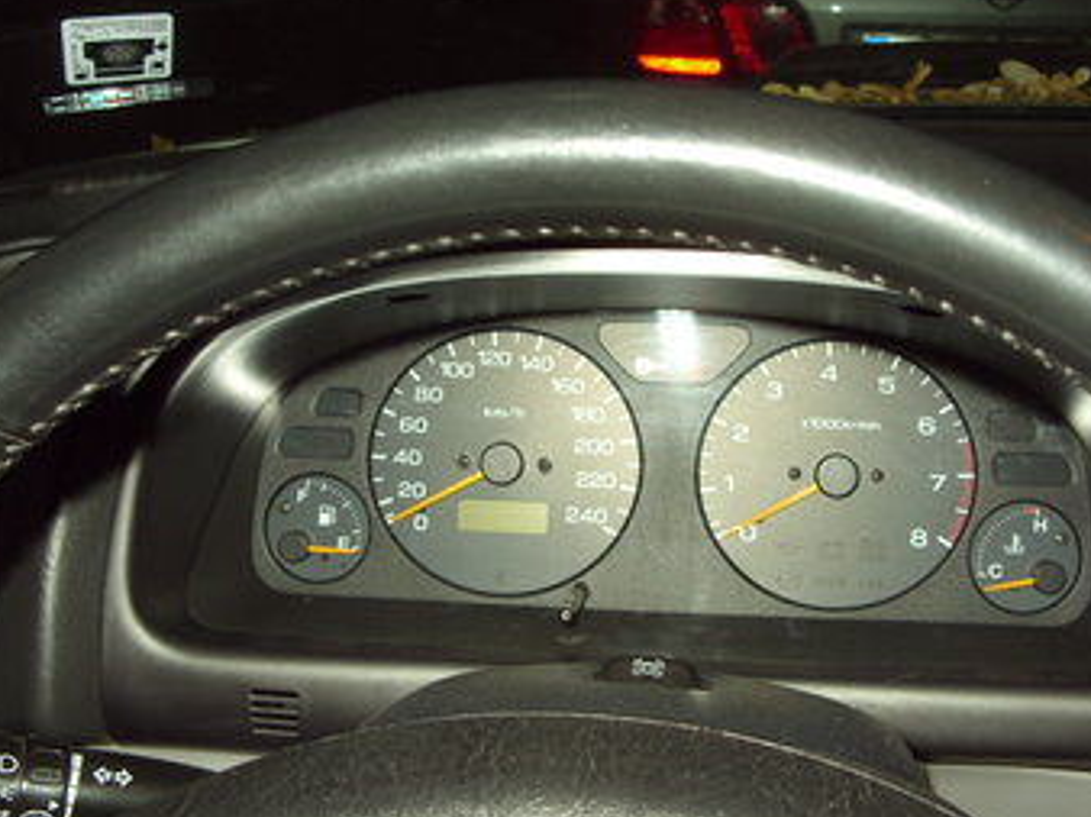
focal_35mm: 45
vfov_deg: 32.1
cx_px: 520
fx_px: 1417
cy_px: 436
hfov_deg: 42.1
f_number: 2.8
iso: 50
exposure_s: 1/30
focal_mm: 6.3
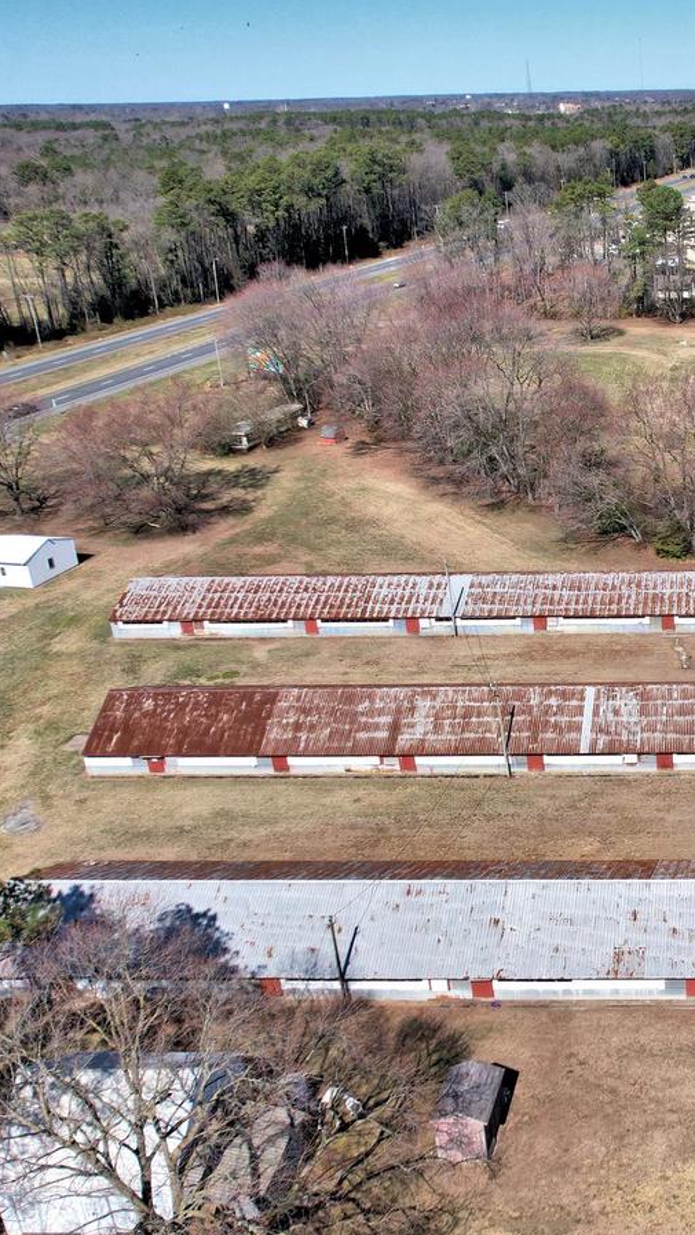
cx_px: 767
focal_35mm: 37
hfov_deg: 28.9
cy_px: 615
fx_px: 1211
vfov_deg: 54.0
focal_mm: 8.38
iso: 100
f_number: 2.8
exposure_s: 1/2000
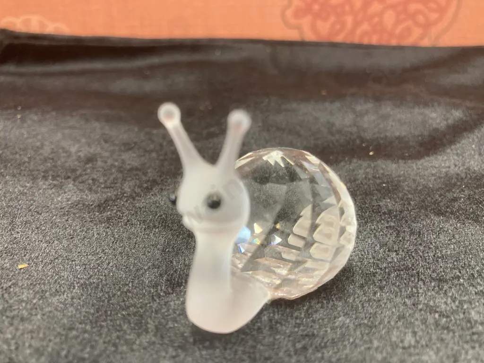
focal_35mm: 28
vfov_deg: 49.7
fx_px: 391
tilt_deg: -28.1
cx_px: 242
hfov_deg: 63.4
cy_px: 182
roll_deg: -1.3
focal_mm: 3.99
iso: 250
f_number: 1.8
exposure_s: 1/50
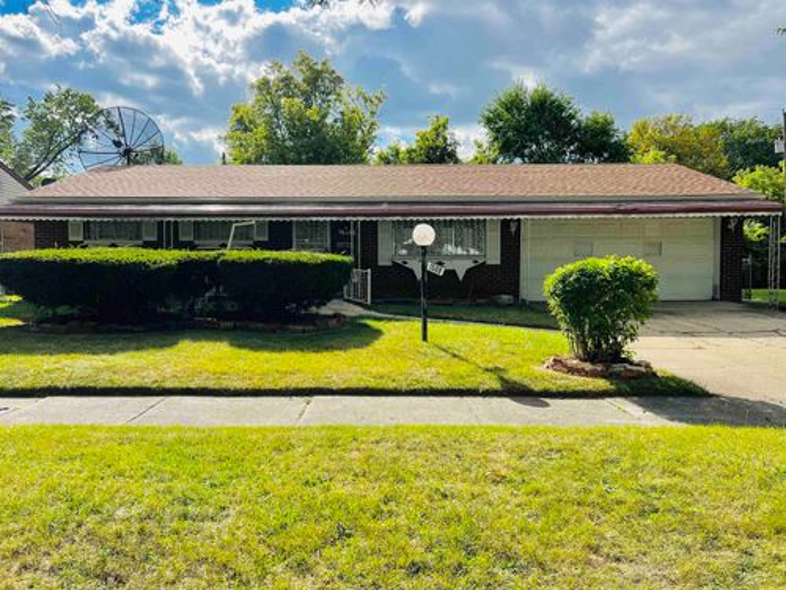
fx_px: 590
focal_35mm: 26
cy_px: 295
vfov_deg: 53.1
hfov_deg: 67.3
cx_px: 393
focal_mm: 5.7
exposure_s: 1/2994
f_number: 1.5
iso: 50
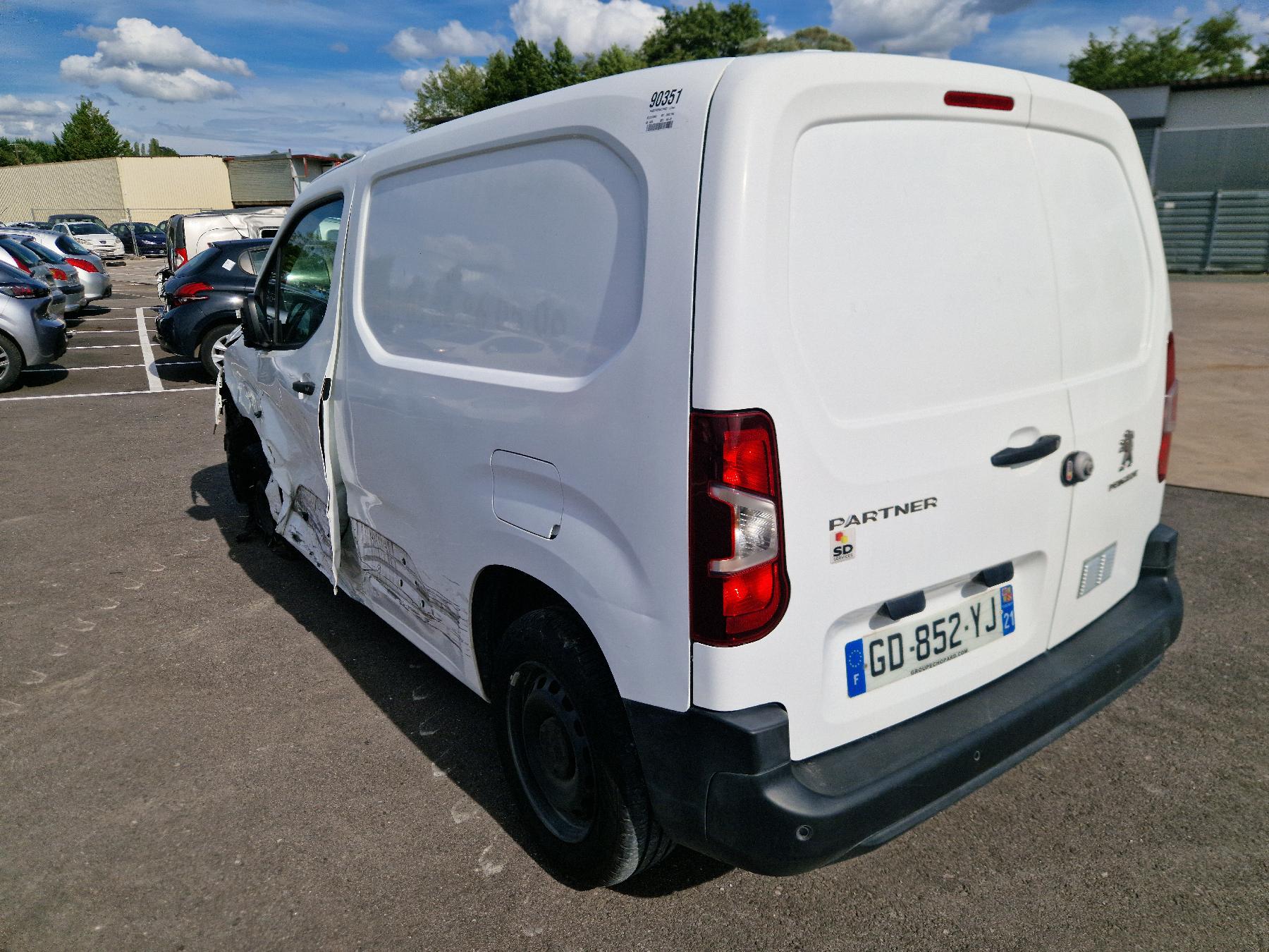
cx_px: 634
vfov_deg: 58.9
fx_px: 843
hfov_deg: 73.9
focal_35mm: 23
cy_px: 476
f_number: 1.8
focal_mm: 5.4
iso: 50
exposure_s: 1/5000
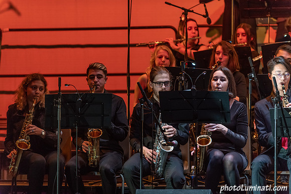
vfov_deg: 6.9
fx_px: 1617
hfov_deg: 10.3
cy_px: 97
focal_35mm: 200
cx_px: 146
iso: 2500
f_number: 2.8
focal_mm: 200
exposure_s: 1/125
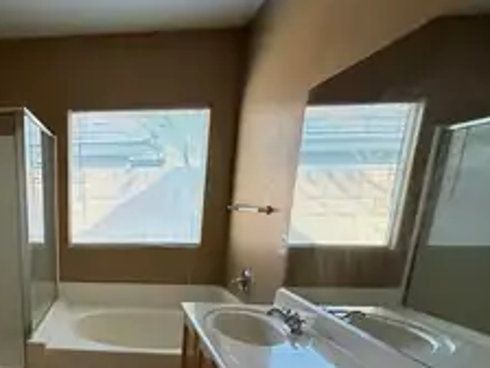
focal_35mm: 25
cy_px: 280
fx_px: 354
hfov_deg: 62.0
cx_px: 81
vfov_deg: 52.2
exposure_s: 1/60
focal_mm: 2.22
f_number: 2.2
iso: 400
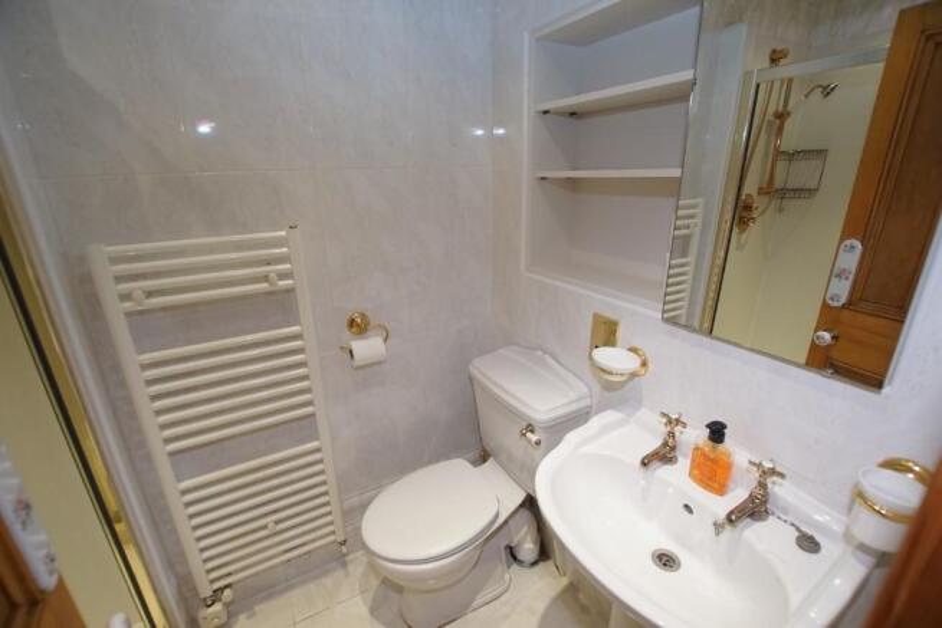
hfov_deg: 100.4
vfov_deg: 77.4
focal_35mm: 15
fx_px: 393
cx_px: 471
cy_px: 314
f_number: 4
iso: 1000
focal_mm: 10
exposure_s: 1/160
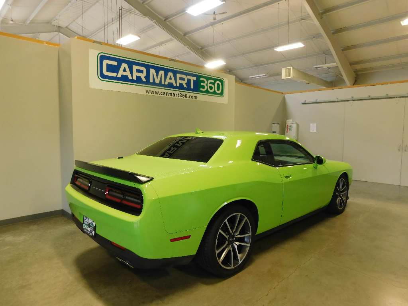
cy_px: 153
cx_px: 204
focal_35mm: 23
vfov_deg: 58.9
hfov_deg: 73.9
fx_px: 271
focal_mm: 4
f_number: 3
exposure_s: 1/30
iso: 280
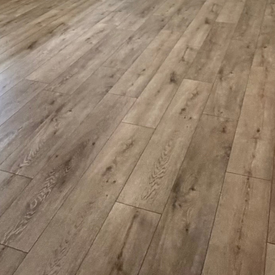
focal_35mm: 48
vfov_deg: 27.6
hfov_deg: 35.3
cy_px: -107
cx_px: 119
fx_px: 431
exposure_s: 1/121
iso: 320
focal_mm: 2.22
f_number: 2.2
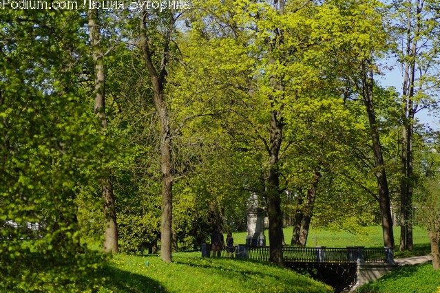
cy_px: 194
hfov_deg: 10.8
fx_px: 2322
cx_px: 213
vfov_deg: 7.2
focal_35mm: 190
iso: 100
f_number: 2.8
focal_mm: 90
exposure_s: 1/1600
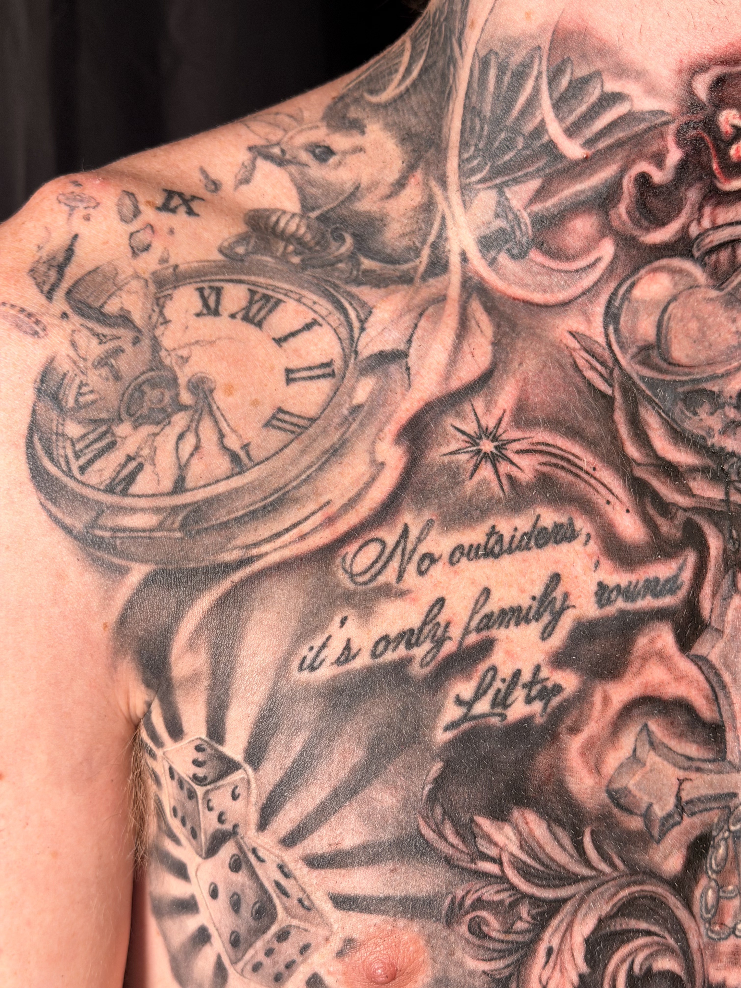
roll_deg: +0.5
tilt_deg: -9.8
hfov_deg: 30.3
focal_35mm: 48
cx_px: 370
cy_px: 494
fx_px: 1370
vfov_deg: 39.7
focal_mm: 6.76
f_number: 1.78
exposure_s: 1/121
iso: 100
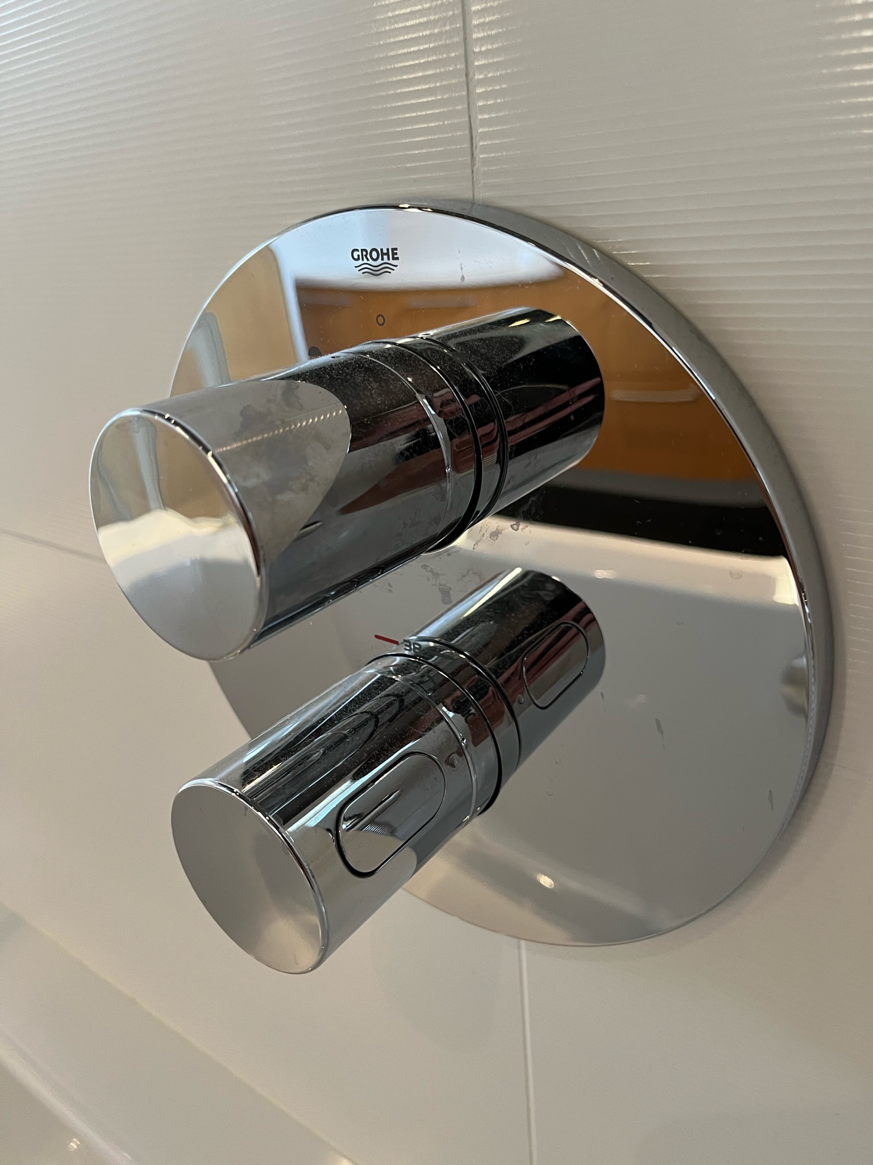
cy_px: 582
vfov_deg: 67.3
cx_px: 436
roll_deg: +6.2
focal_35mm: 26
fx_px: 875
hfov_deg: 53.0
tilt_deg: -24.1
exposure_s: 1/50
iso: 160
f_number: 1.6
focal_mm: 5.1
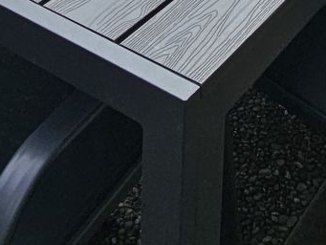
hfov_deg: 24.8
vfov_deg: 13.5
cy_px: -351
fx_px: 735
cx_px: 233
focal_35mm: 78
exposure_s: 1/3084
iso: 50
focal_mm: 2.2
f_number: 2.2
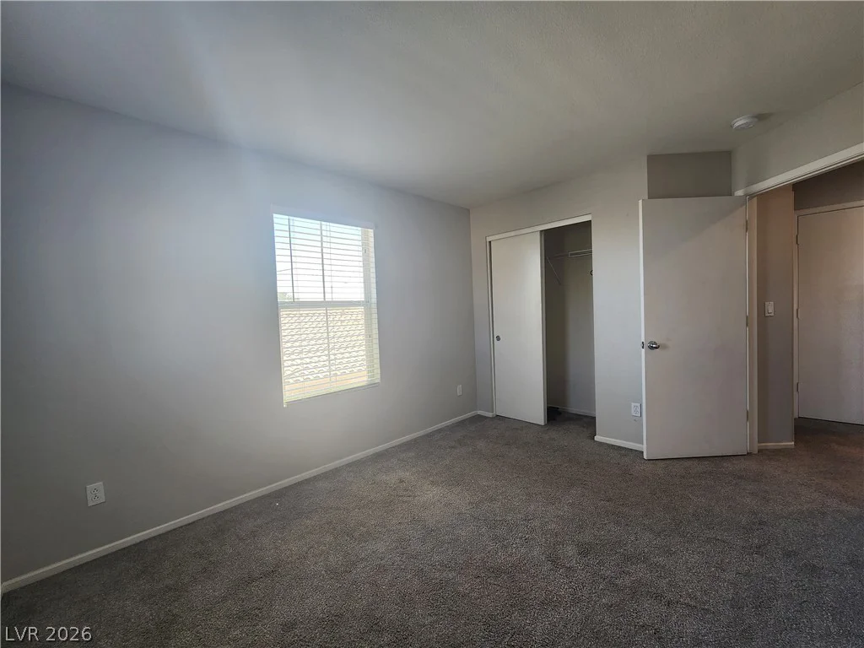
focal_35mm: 13
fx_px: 324
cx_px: 432
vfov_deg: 89.9
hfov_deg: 106.2
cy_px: 324
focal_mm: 2.2
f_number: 2.2
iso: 80
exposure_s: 1/60
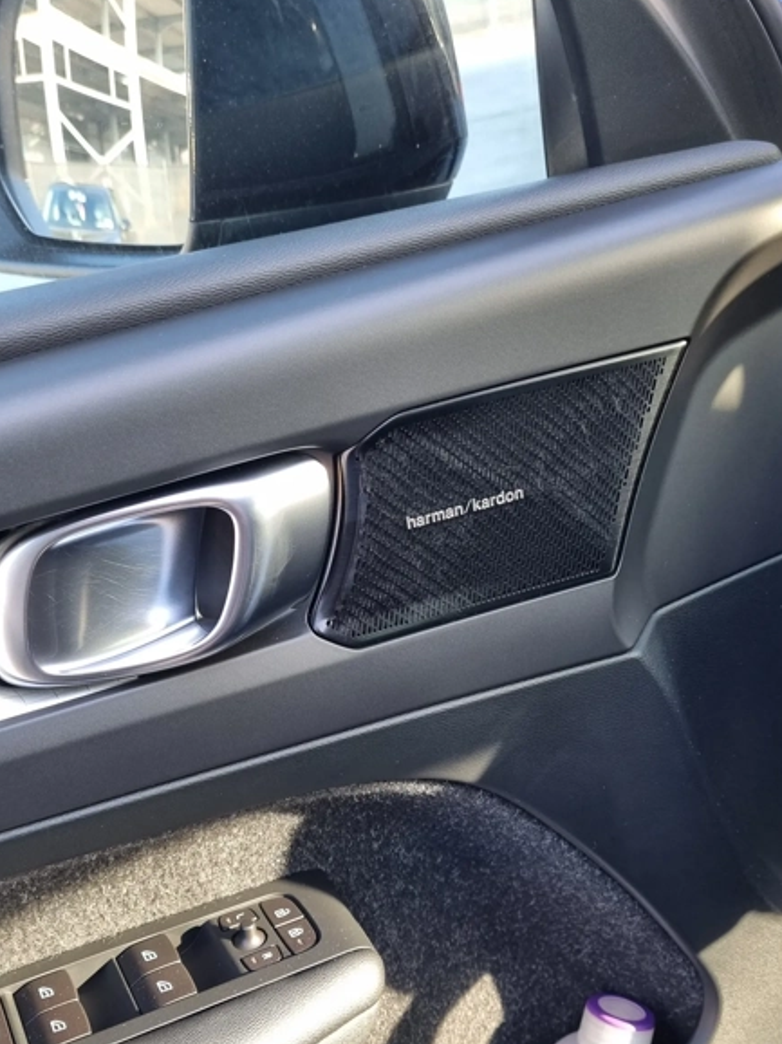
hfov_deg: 39.6
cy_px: 710
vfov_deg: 50.3
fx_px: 1085
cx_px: 367
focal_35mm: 36
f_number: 1.8
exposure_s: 1/100
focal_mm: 5.4
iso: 64
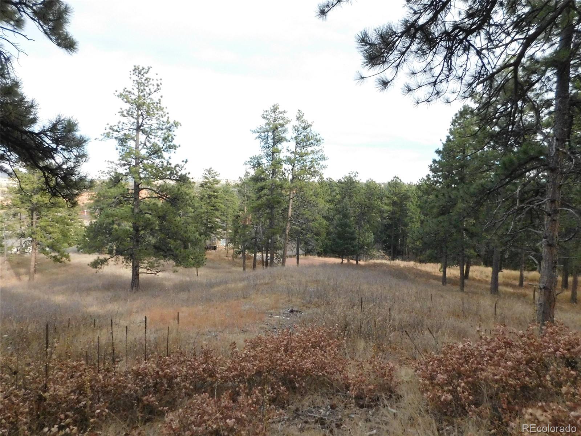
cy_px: 218
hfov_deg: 73.9
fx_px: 386
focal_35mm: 23
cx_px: 290
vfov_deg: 58.9
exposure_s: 1/800
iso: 800
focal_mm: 4
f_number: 6
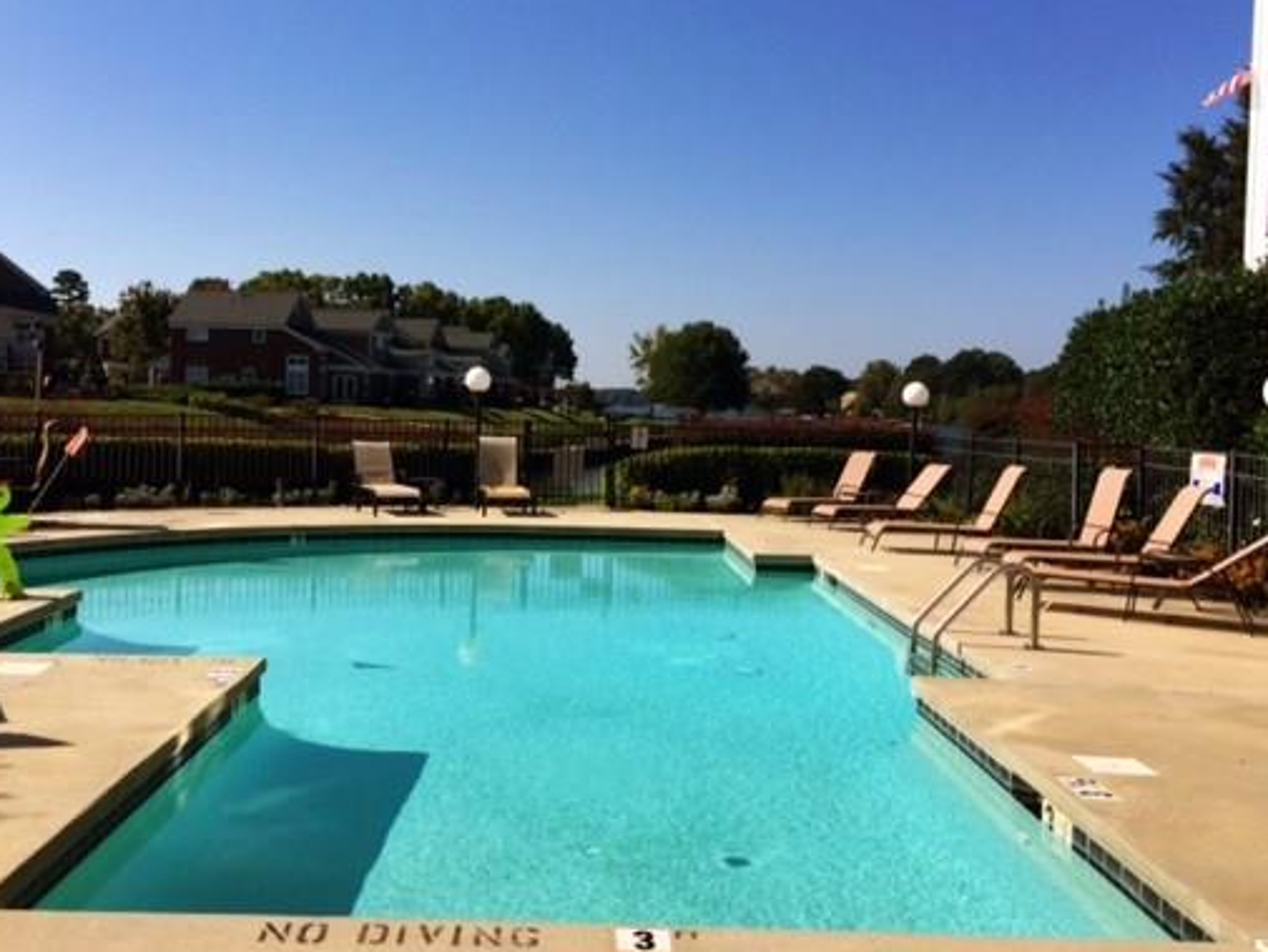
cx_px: 550
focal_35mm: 38
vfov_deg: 37.7
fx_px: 1392
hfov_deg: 48.8
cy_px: 437
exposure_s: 1/5882
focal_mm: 4.12
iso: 40
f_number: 2.2
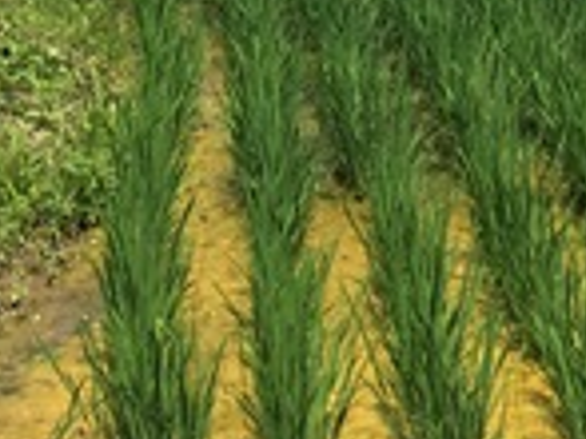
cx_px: 769
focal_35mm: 142
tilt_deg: +0.3
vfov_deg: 9.8
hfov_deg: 13.4
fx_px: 2402
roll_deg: +0.6
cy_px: -387
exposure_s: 1/1972
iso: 25
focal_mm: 4.15
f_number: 2.2
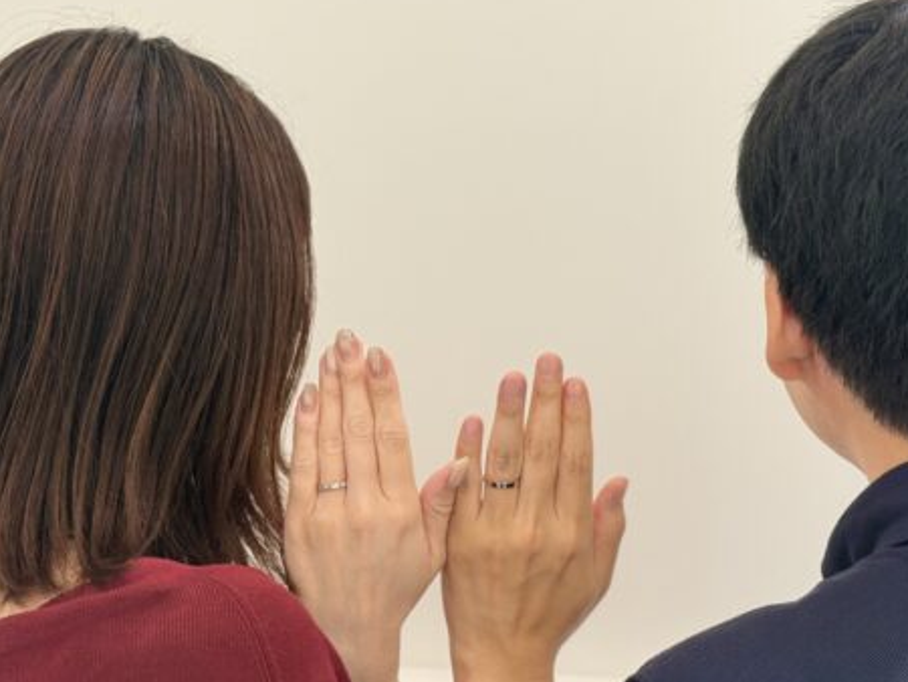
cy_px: 426
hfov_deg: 30.2
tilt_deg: -7.8
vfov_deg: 22.9
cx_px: 440
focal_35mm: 64
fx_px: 1680
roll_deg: -0.9
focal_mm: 6.76
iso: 50
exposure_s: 1/60
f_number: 1.78
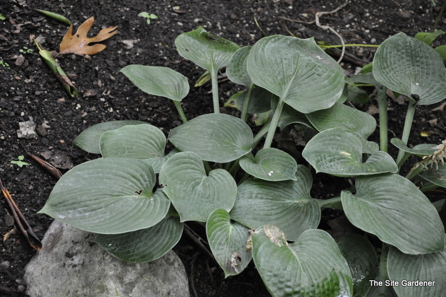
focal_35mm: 120
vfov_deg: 11.4
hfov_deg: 17.1
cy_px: 148
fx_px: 1485
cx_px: 223
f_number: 5.3
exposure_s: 1/80
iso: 1600
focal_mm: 80
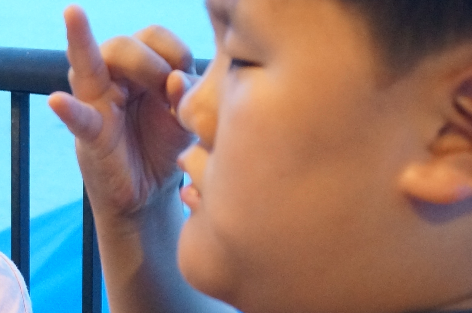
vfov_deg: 13.1
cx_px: 35
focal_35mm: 104
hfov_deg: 19.3
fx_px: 1362
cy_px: 223
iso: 2000
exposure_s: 1/60
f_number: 4
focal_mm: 22
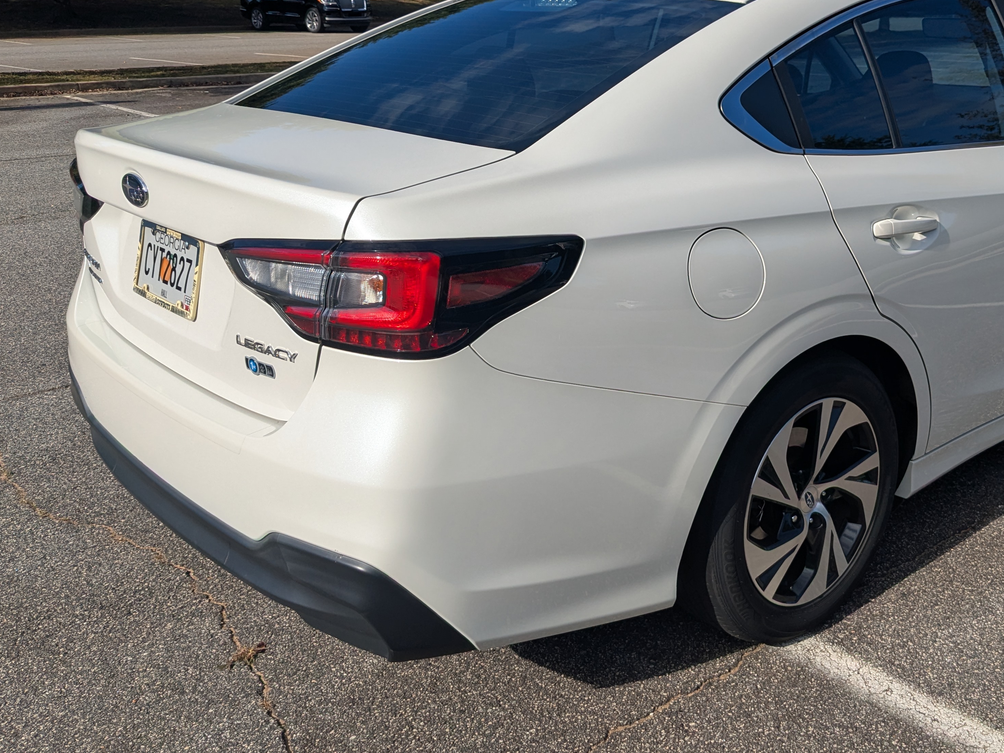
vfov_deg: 38.6
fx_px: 1073
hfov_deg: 49.3
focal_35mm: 37
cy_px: 328
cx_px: 667
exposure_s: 1/7812
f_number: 1.73
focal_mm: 4.38
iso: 72
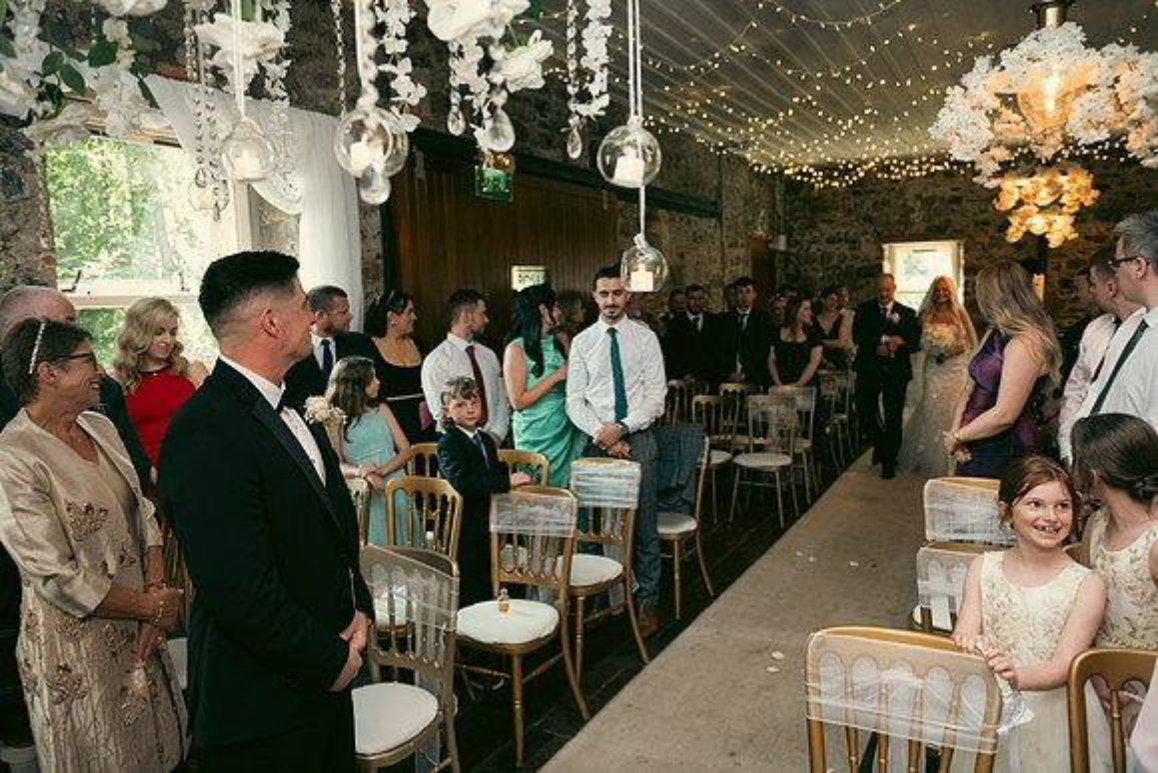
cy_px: 386
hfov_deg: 69.4
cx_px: 579
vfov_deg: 49.6
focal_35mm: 26
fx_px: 836
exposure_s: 1/160
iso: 1250
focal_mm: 26
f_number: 3.5
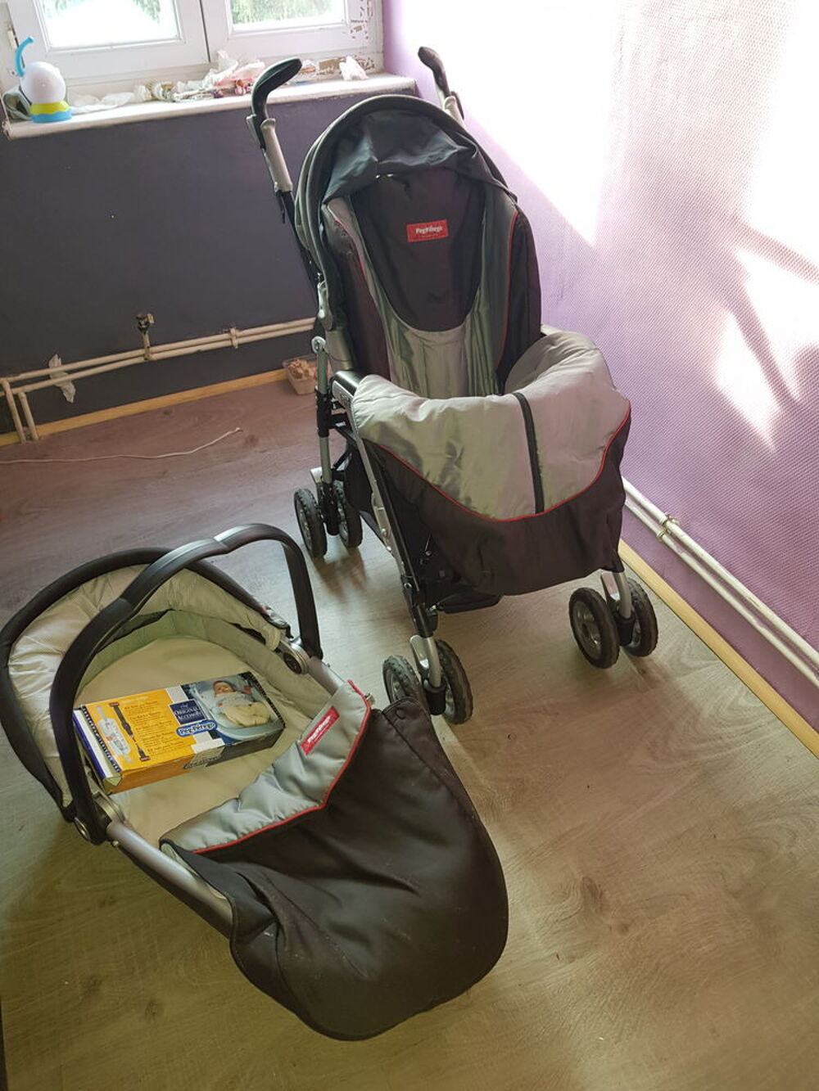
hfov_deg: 53.1
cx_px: 410
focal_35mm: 26
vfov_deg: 67.3
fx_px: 820
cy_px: 546
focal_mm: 4.2
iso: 100
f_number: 1.7
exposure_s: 1/25
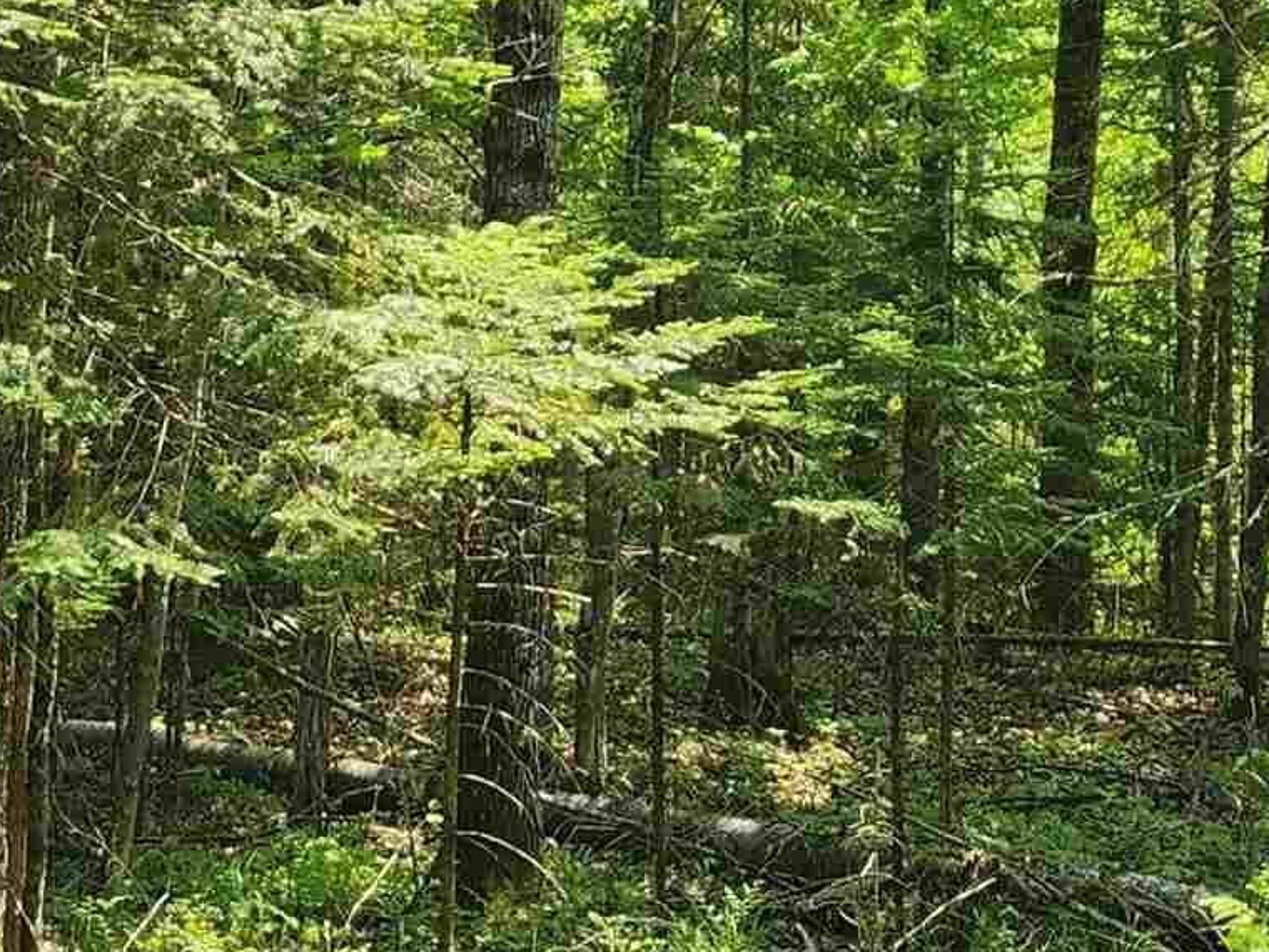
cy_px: 316
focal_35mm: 93
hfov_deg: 20.9
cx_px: 270
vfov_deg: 15.9
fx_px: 3409
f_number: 1.8
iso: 20
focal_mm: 5.4
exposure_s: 1/270
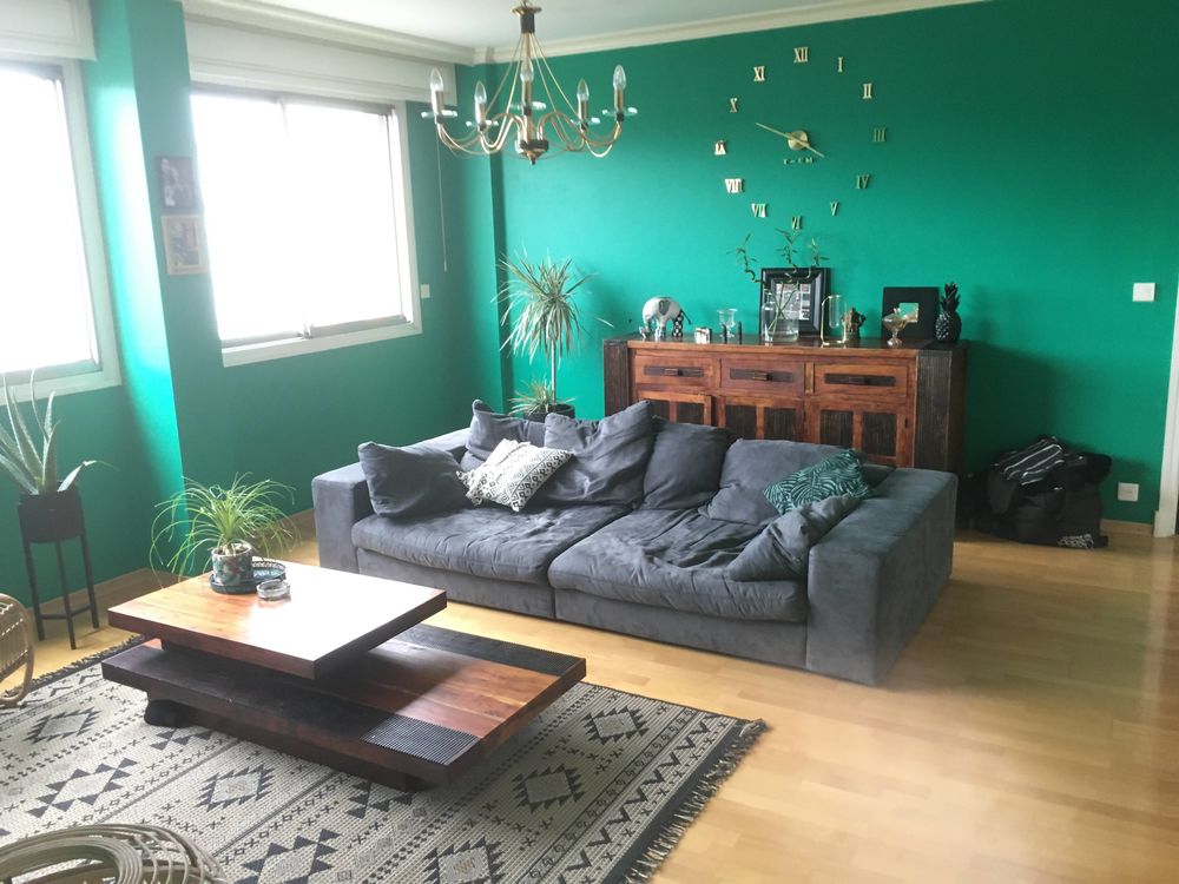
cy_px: 442
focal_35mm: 29
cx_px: 590
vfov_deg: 48.2
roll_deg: +1.5
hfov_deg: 61.7
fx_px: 988
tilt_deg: -12.4
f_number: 2.2
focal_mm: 4.15
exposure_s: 1/33
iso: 160
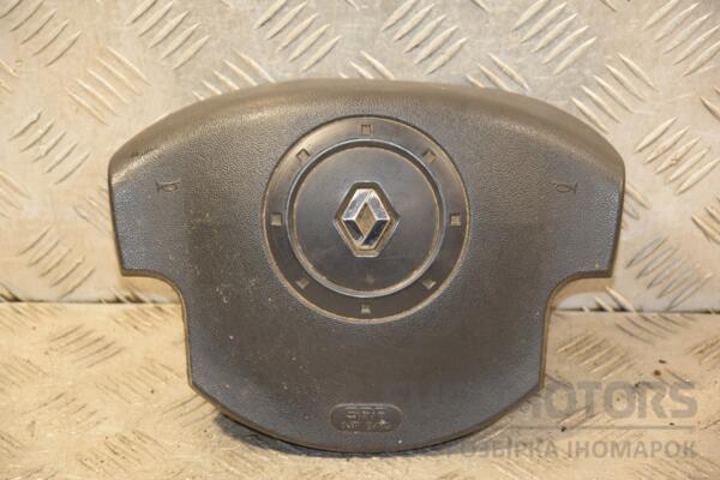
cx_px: 360
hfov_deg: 14.9
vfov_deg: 9.9
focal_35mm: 138
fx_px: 2760
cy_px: 240
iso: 800
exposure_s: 1/80
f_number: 5.6
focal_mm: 92
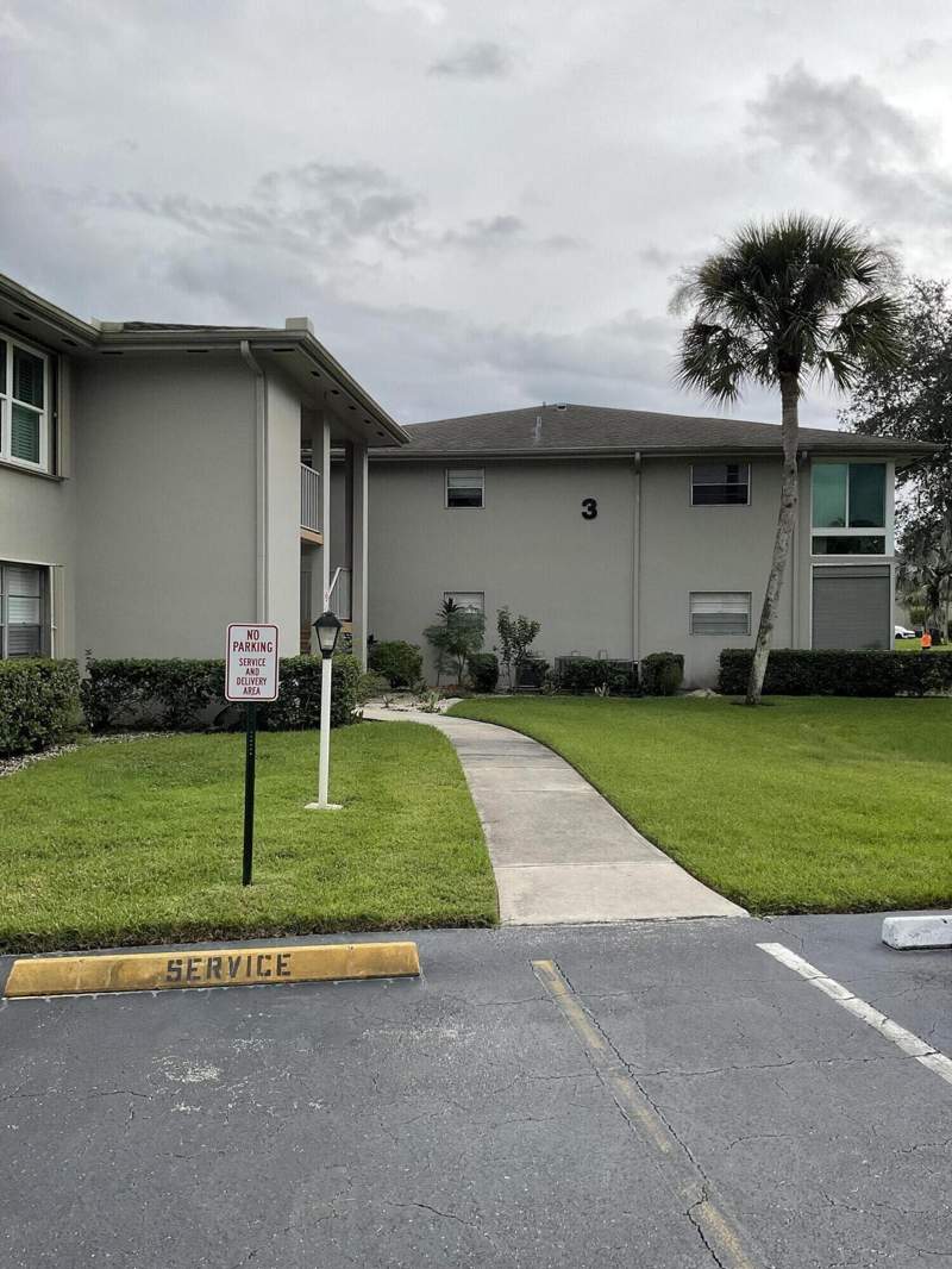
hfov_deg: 48.2
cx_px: 476
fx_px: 1063
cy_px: 634
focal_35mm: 29
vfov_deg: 61.6
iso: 16
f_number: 1.8
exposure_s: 1/613
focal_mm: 3
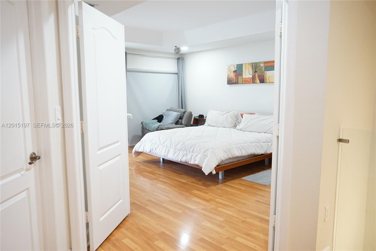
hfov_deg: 67.4
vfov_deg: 47.9
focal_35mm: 27
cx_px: 188
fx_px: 282
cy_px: 126
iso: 1600
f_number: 3.5
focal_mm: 18
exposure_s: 1/60
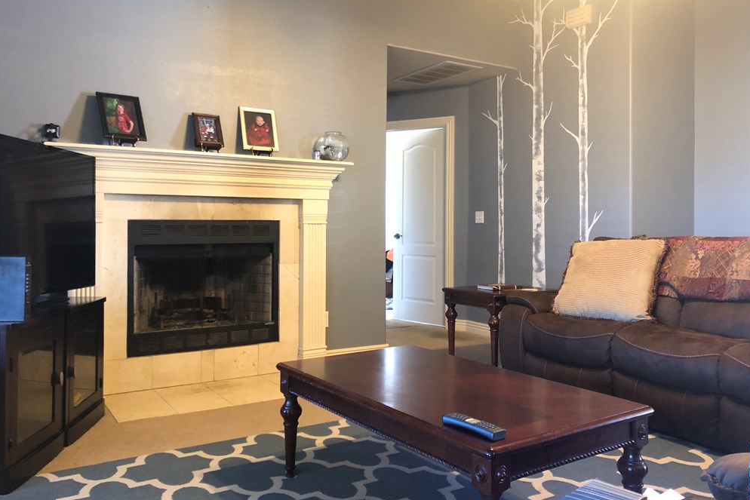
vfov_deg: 43.6
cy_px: 223
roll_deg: -0.8
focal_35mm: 30
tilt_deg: +1.4
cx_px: 372
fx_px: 625
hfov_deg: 61.9
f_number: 1.8
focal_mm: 4
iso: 100
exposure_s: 1/6
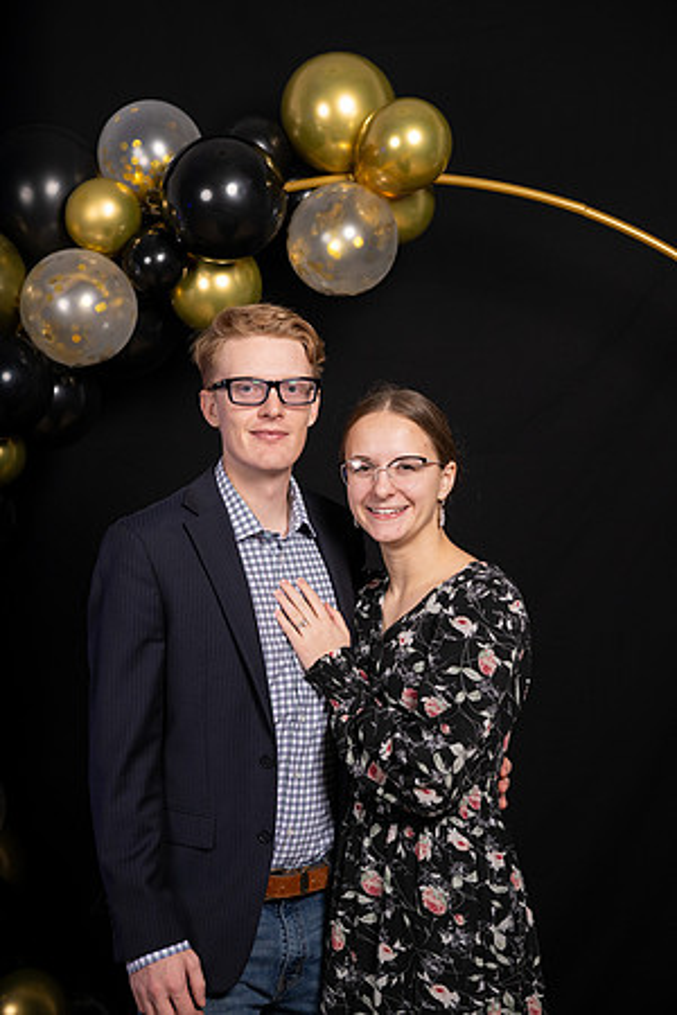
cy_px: 508
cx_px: 338
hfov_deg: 19.5
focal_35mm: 70
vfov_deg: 28.8
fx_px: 1974
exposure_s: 1/250
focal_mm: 70
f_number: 4.5
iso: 320
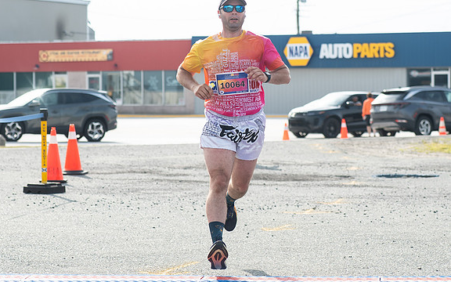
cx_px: 225
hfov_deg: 14.8
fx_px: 1733
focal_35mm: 141
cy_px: 61
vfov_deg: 9.3
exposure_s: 1/1250
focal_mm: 75
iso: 250
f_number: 4.5
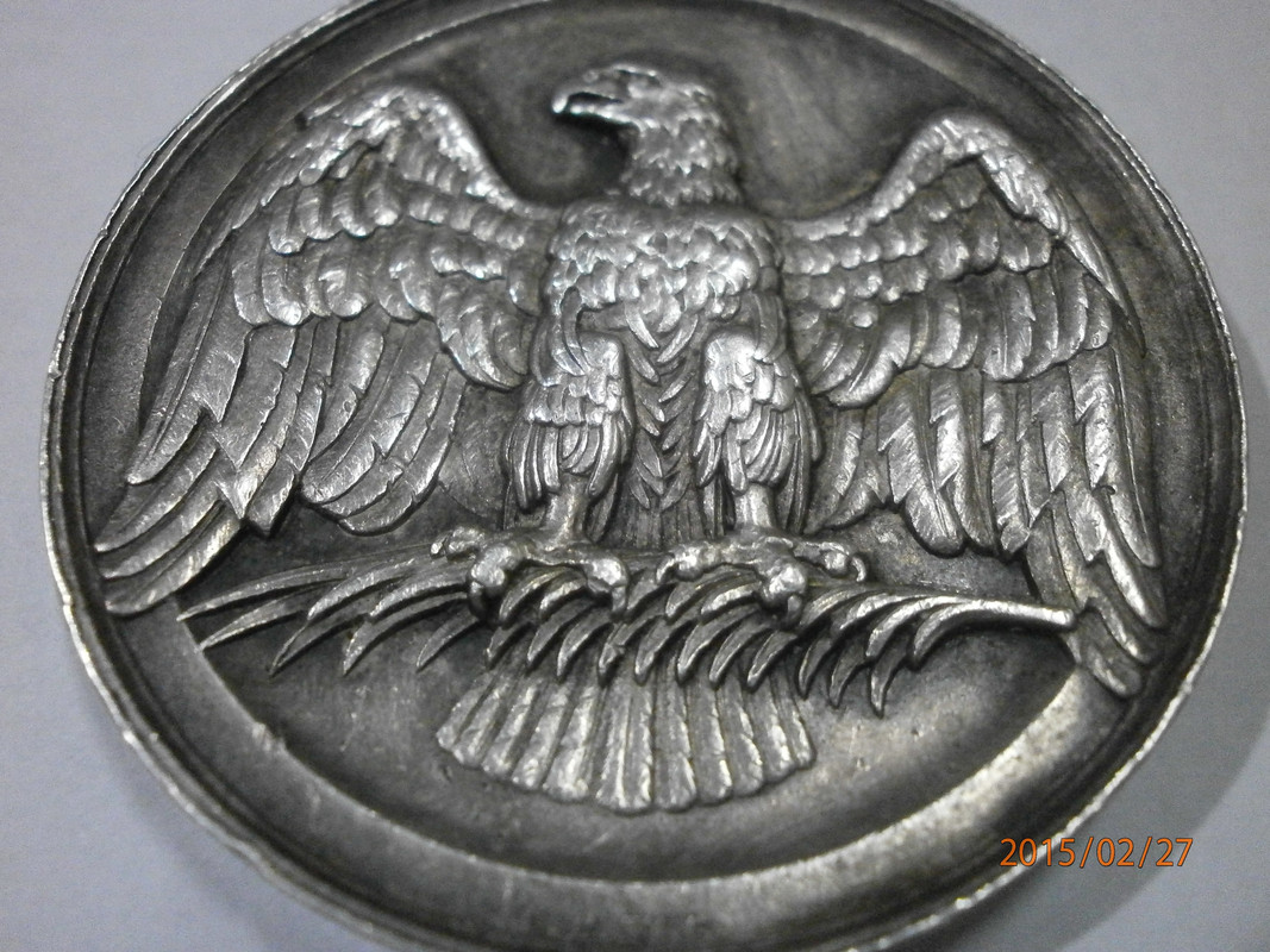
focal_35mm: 32
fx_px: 1174
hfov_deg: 56.8
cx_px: 635
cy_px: 476
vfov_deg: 44.2
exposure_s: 1/50
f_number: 3.1
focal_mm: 5.8
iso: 800
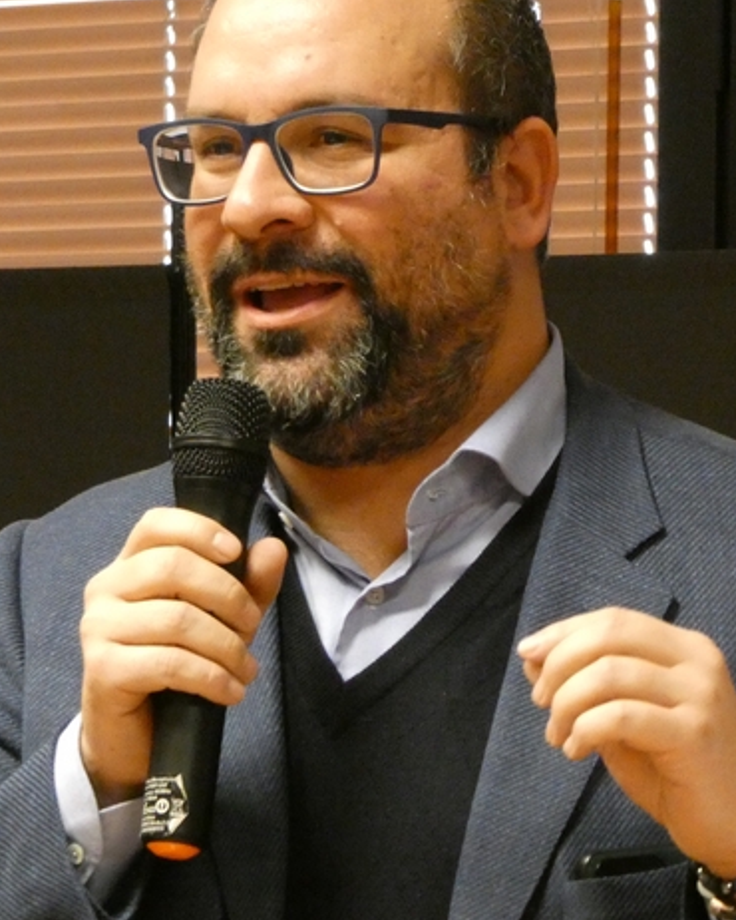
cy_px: 398
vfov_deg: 5.1
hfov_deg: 4.1
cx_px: 436
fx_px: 10258
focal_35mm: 377
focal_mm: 39.9
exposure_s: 1/25
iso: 1600
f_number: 5.5
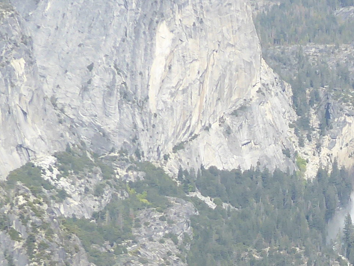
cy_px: 266
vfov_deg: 7.7
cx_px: 418
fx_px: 1964
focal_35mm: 192
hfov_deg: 10.1
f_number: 3.9
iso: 80
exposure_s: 1/400
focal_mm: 7.8
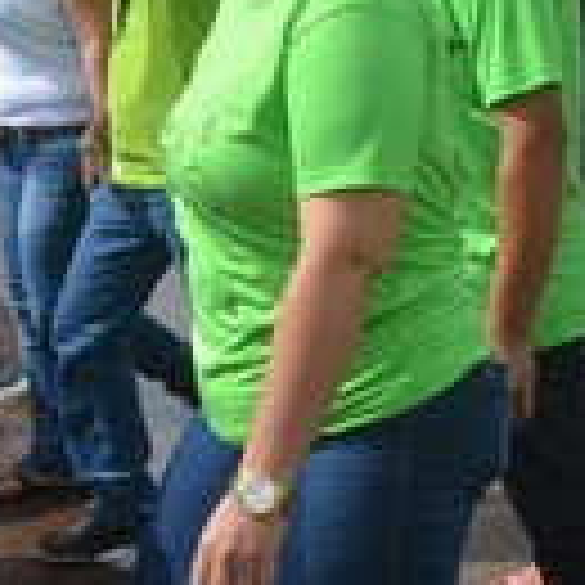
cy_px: 14
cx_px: 891
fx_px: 2199
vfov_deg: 14.9
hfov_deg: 14.1
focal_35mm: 115
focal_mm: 26
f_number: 9
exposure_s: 1/320
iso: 100
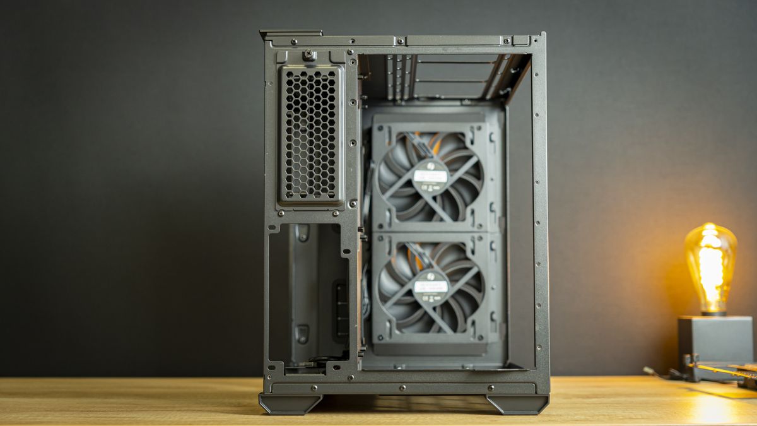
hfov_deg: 32.6
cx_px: 378
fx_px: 1295
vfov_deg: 18.7
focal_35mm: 64
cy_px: 213
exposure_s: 1/20
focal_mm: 41
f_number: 2.8
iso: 500
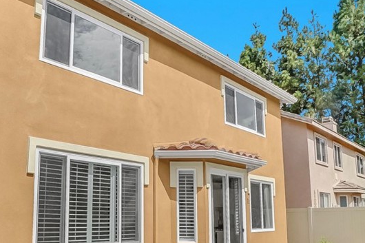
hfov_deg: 62.9
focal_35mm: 29
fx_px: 294
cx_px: 140
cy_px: 105
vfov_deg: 44.8
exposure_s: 1/5000
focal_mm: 10
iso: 1600
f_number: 11
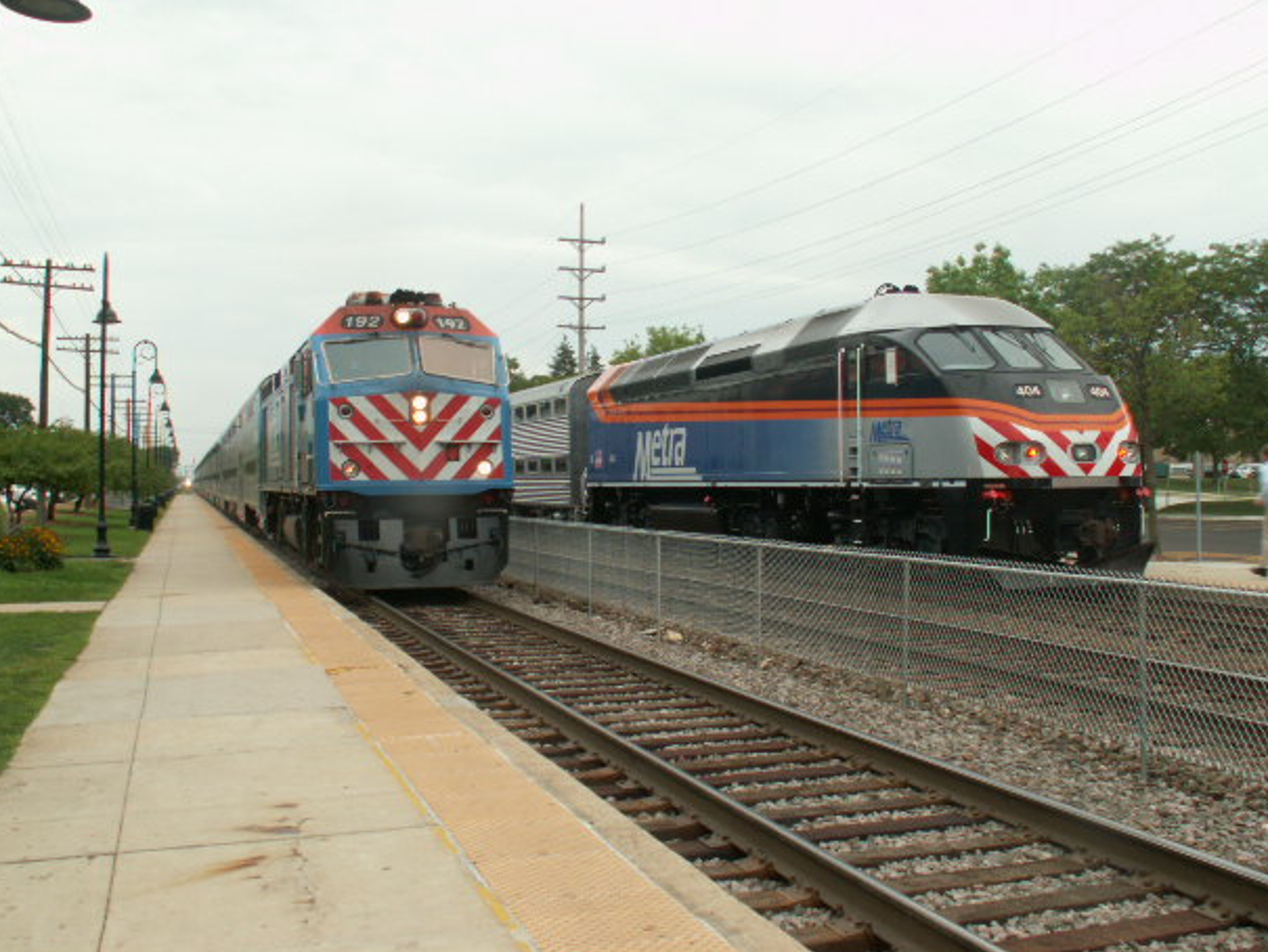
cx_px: 660
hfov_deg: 50.1
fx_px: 1356
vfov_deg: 38.7
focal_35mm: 37
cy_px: 451
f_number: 5
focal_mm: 5.86
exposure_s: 1/50
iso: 50
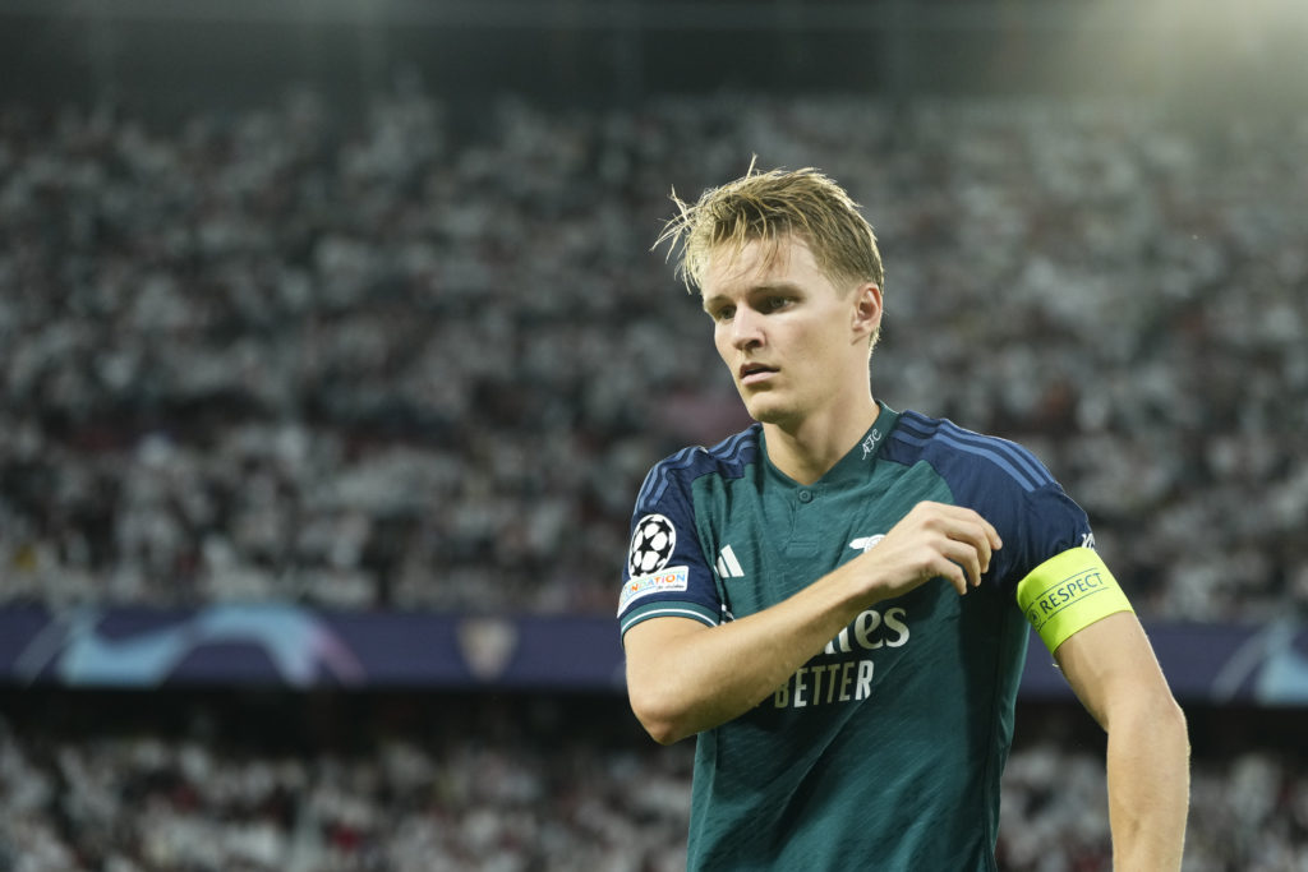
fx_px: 3670
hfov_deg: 20.2
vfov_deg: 13.6
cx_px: 654
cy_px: 436
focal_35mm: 101
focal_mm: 101
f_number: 2.8
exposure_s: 1/1250
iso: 2000
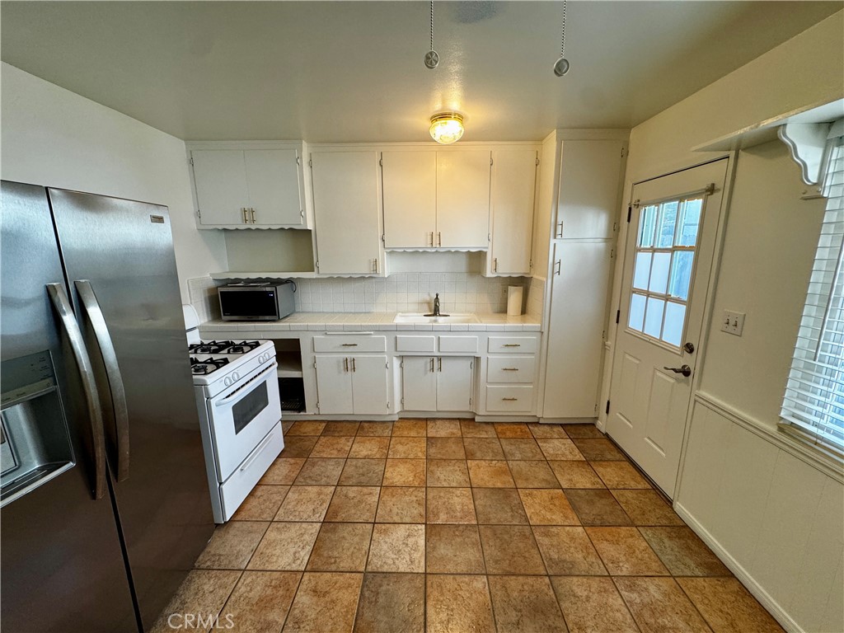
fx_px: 341
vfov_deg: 85.7
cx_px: 422
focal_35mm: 14
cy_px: 316
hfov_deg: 102.1
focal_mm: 2.22
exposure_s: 1/120
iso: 160
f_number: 2.2
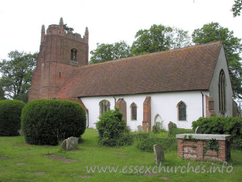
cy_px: 91
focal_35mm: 35
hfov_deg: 52.6
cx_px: 121
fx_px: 245
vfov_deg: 40.7
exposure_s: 1/136
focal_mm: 8.9
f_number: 5
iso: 50
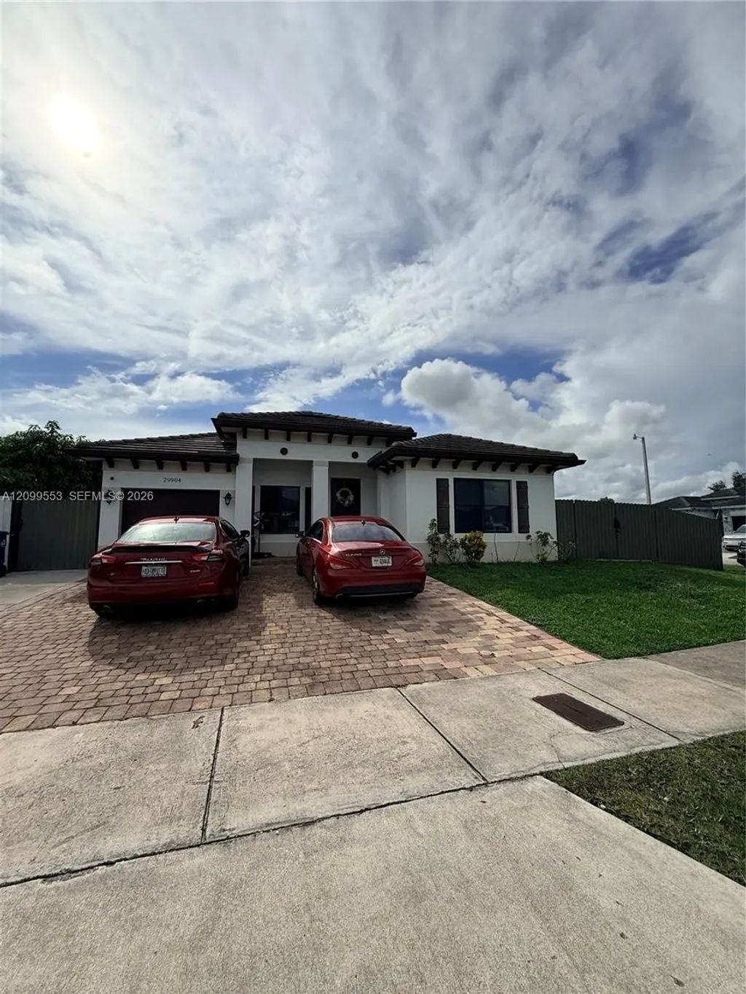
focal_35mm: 14
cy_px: 497
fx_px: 402
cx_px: 373
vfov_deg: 102.1
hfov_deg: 85.7
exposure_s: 1/5155
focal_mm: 2.22
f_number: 2.2
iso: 50
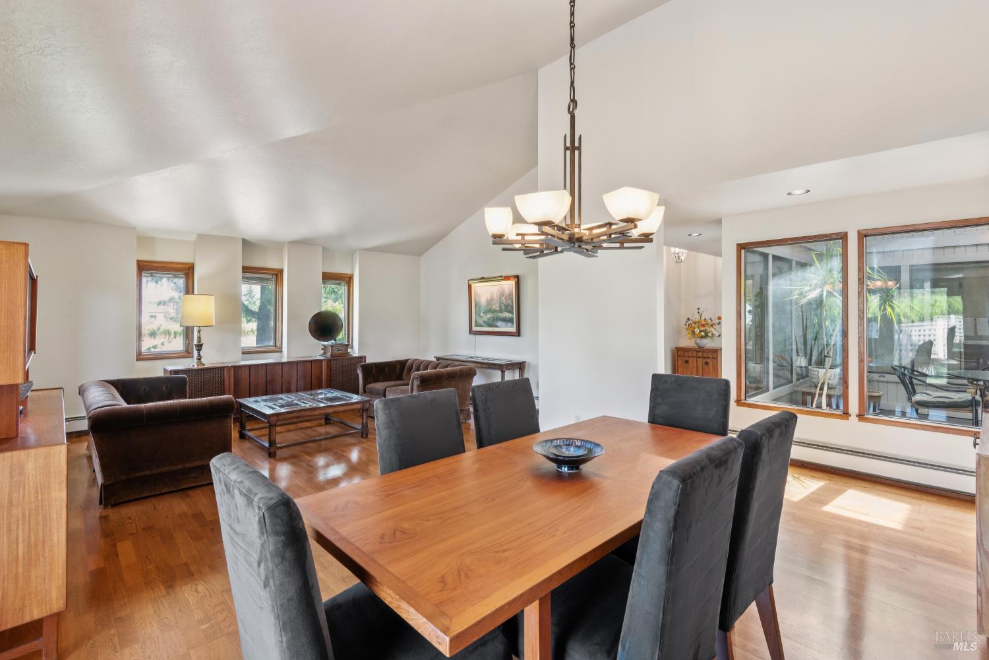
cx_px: 494
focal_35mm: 16
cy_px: 330
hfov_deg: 96.7
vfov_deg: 73.7
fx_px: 440
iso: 320
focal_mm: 16
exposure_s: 1/5
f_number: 10
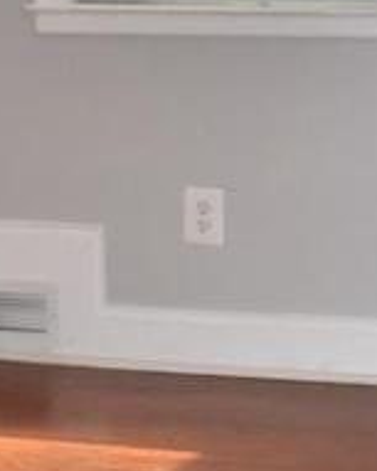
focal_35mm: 249
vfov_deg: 7.8
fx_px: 3470
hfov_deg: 6.2
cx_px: 256
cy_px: 254
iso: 640
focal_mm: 22
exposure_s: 1/60
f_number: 6.3
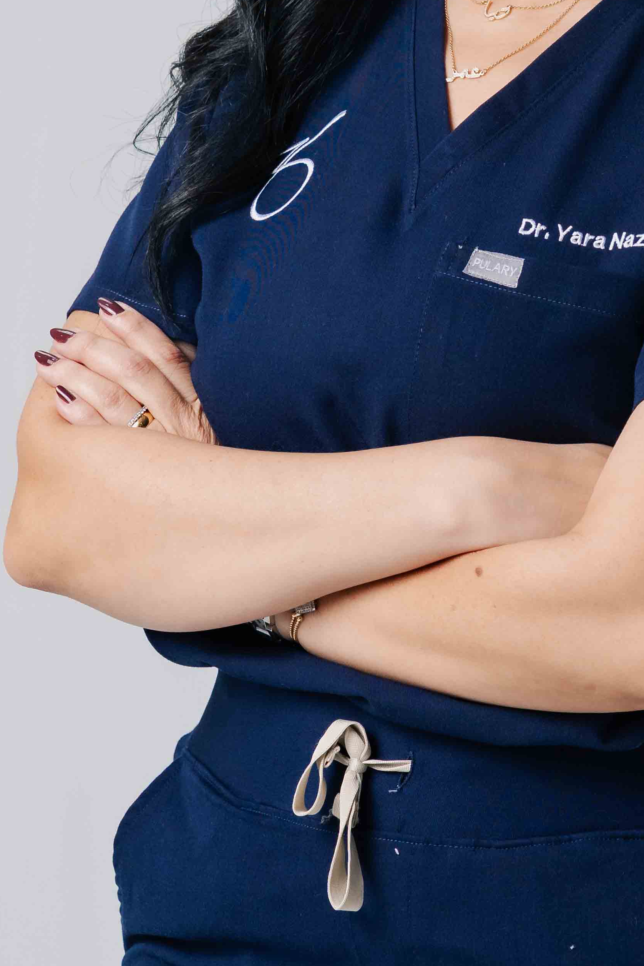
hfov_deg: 5.8
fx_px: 6357
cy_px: 229
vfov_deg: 8.7
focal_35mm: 237
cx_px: 499
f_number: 6.3
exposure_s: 1/250
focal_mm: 85
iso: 1000
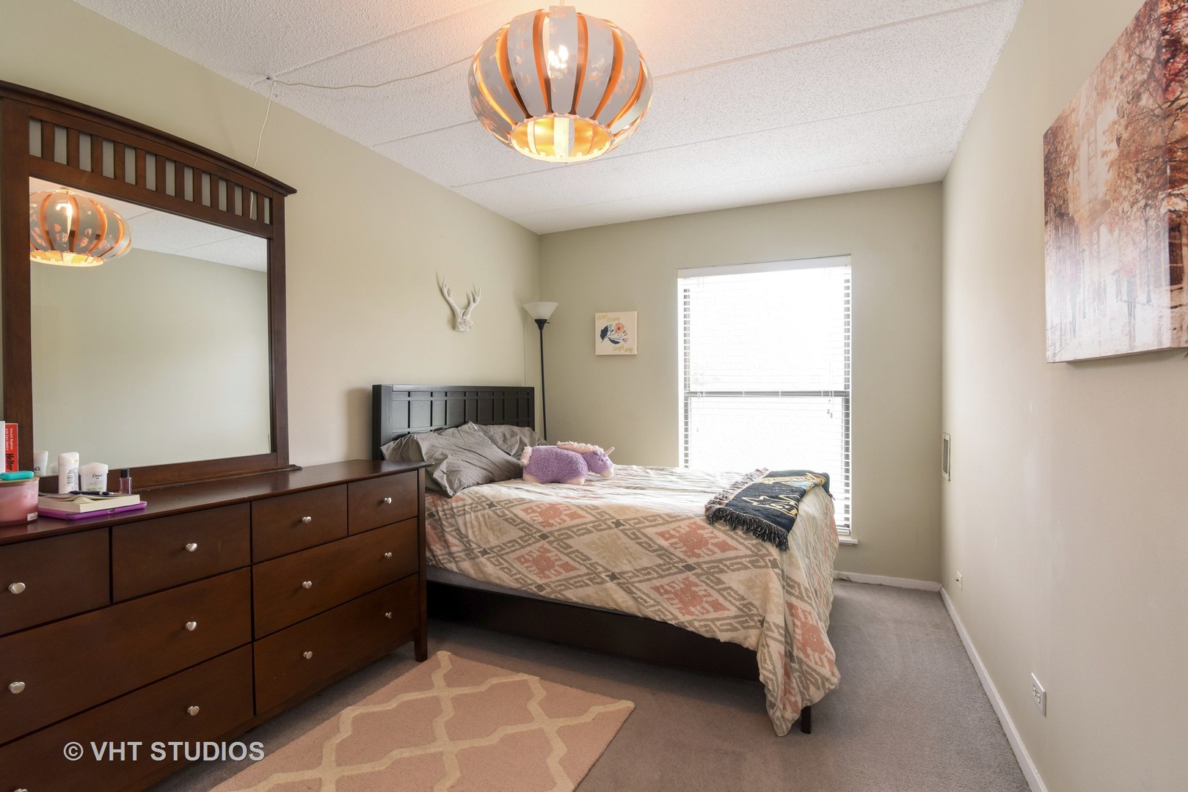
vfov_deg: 73.8
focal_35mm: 16
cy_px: 396
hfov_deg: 96.7
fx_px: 528
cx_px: 594
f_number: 8
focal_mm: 16
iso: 400
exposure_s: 1/15
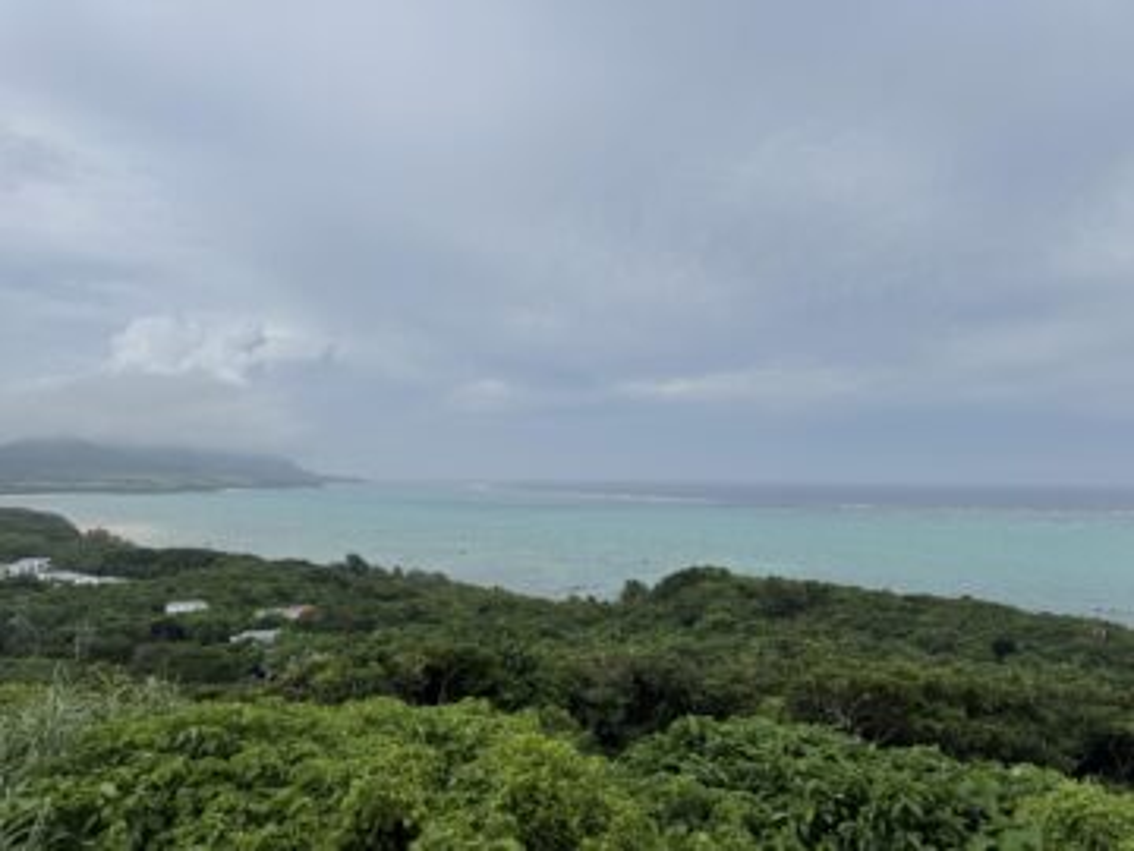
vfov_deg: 56.8
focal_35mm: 24
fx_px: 786
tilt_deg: +4.0
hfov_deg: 71.6
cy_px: 426
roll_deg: -0.4
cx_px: 567
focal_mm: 6.76
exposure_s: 1/10417
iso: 80
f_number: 1.78
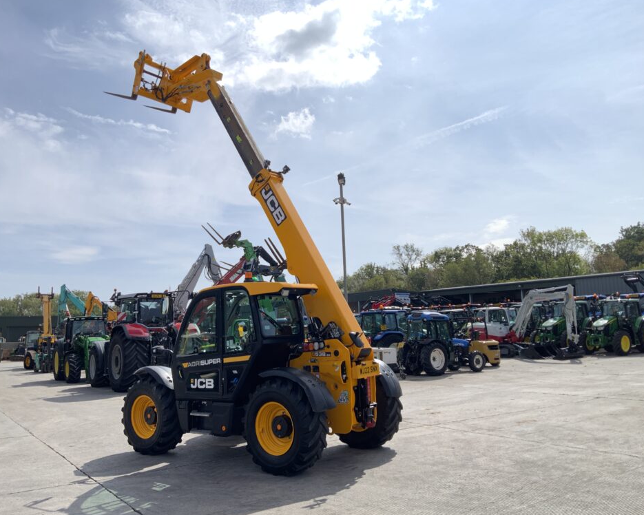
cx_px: 311
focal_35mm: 31
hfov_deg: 57.2
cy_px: 257
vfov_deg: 47.1
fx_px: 591
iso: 16
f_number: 1.8
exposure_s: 1/829
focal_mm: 3
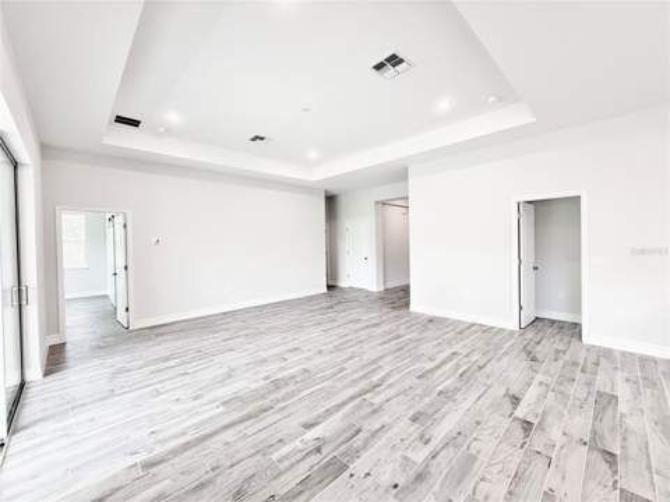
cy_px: 251
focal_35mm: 14
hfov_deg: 102.1
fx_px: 271
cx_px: 335
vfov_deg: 85.7
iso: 500
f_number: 2.2
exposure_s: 1/120
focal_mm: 2.22
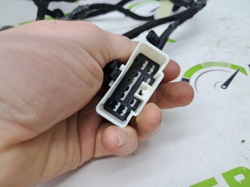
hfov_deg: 65.4
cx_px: 125
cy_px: 94
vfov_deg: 51.3
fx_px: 195
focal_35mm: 27
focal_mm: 4
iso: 50
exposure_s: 1/50
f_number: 1.8
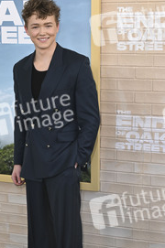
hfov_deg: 21.8
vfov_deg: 32.2
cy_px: 162
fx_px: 427
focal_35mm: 62
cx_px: 53
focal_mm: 42
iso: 640
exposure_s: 1/250
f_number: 6.3
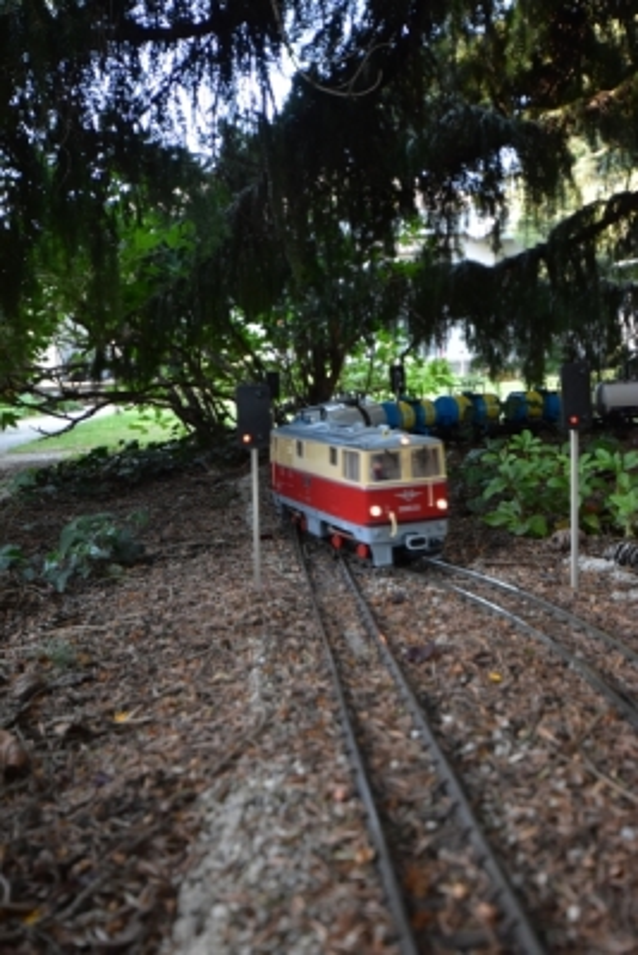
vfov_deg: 53.1
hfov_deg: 36.9
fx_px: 956
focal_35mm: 36
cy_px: 478
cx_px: 319
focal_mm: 24
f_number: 5
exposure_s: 1/60
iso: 1600
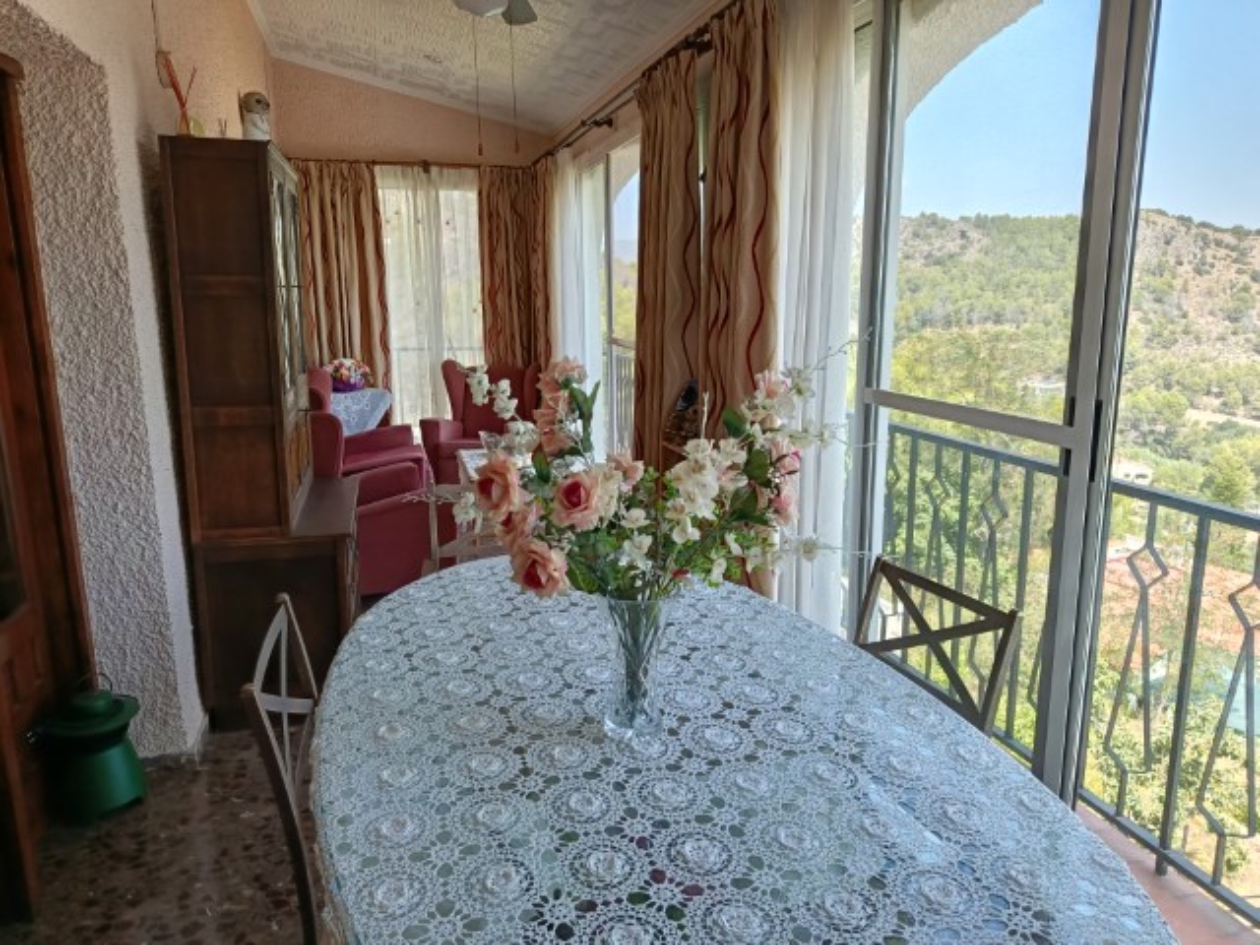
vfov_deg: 56.8
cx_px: 630
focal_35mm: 24
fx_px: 874
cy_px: 472
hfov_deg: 71.6
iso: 87
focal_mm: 5.24
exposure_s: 1/100
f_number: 1.7
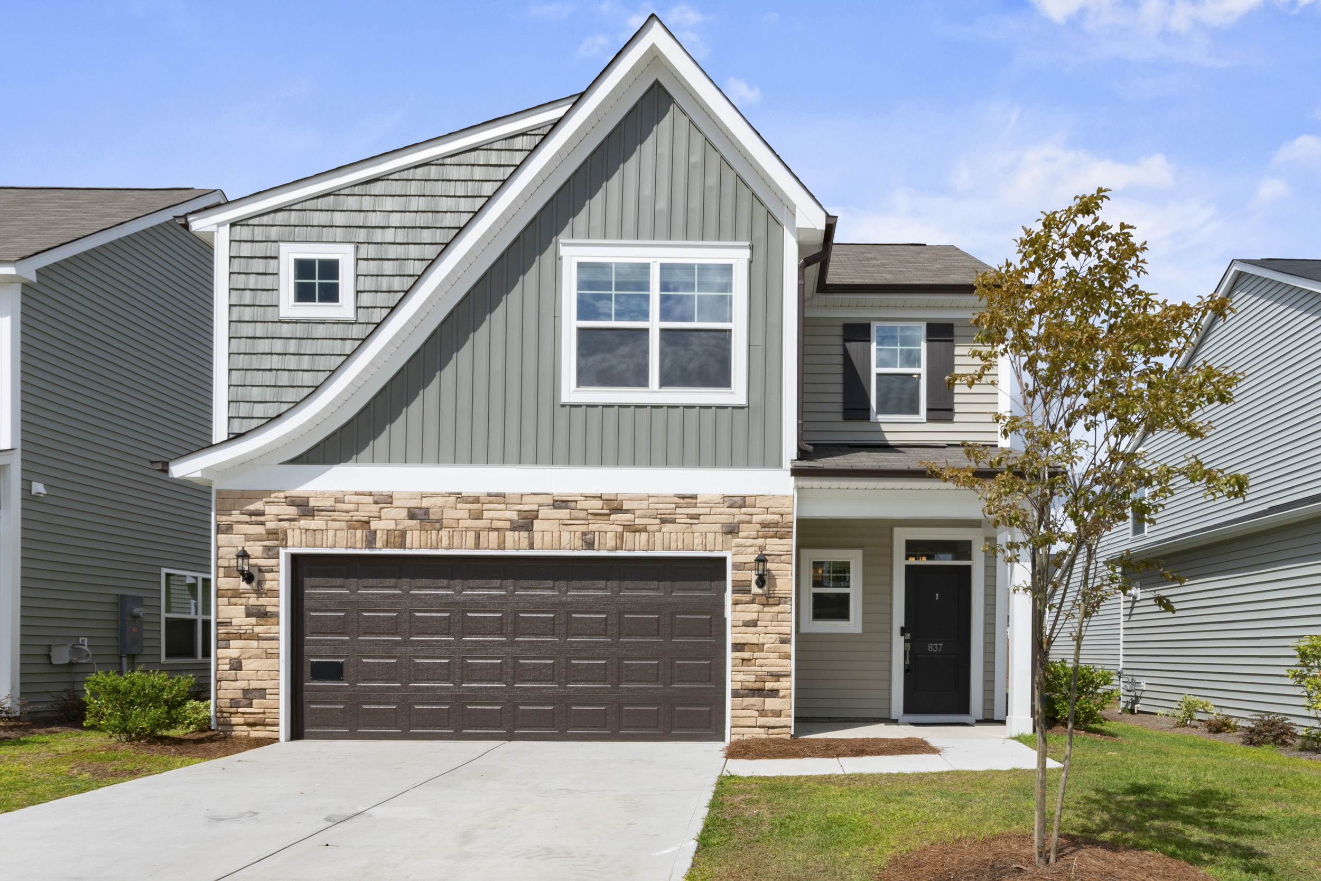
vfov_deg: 72.1
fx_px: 605
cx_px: 660
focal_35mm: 16
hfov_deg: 95.0
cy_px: 440
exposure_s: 1/125
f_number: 16
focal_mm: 11
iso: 200
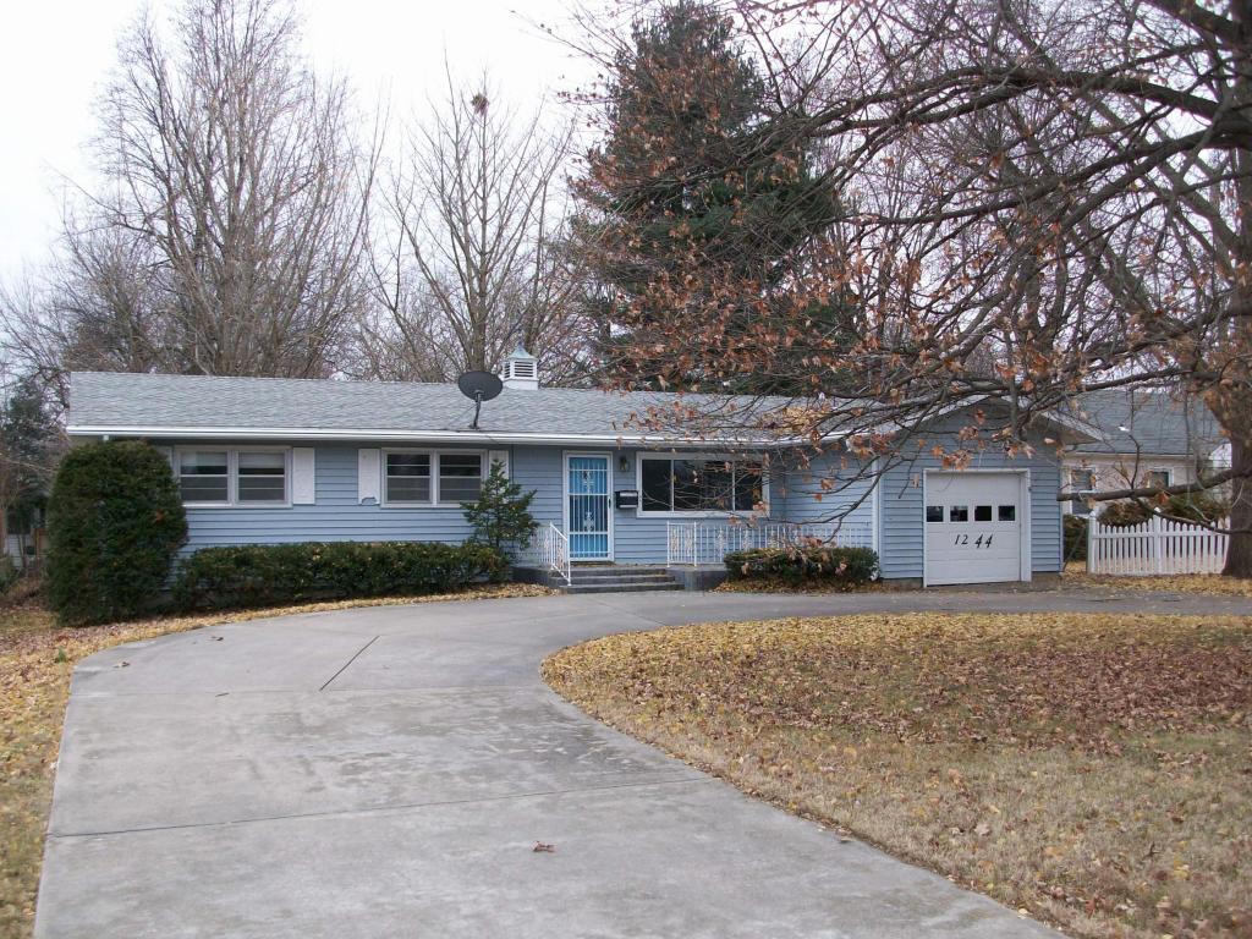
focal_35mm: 34
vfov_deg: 41.8
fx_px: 1230
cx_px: 626
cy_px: 470
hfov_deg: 54.0
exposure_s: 1/113
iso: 64
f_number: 2.8
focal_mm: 5.7
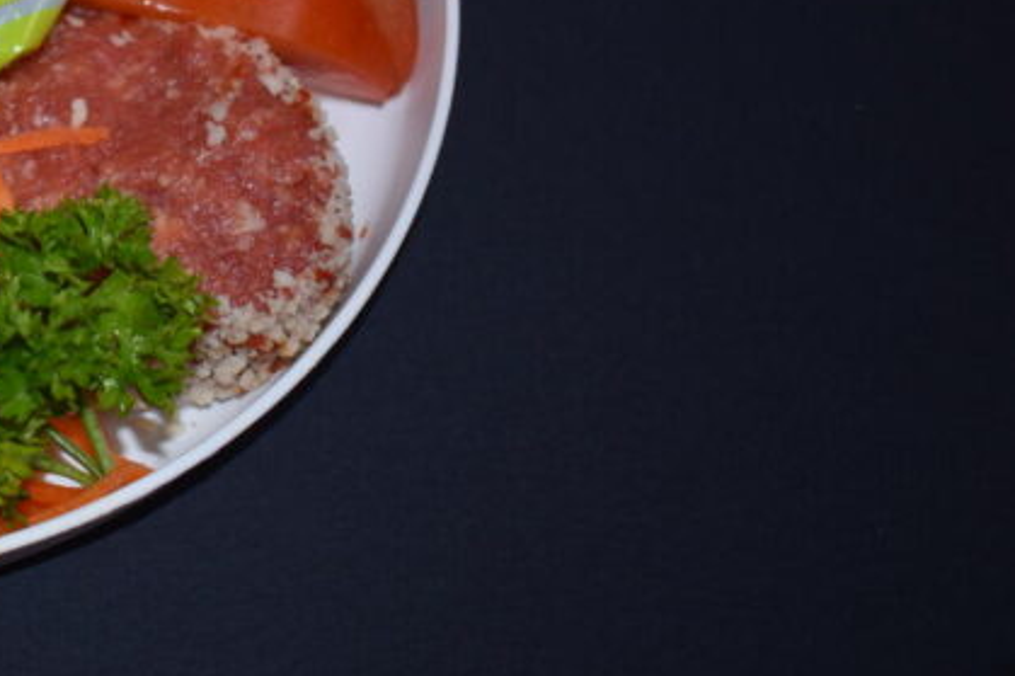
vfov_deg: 15.9
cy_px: -2
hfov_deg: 22.3
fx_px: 2373
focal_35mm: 84
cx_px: -191
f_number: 3.8
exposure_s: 1/125
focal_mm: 23
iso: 180
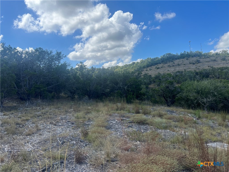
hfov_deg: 67.3
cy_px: 86
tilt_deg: +0.5
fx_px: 172
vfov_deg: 53.1
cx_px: 114
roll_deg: +4.0
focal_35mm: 26
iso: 50
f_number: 1.5
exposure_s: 1/3571
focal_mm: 5.7
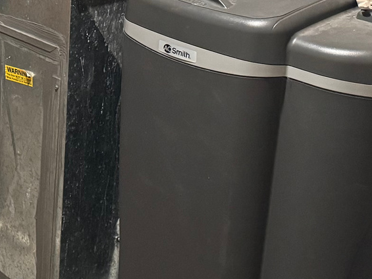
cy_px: -101
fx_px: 935
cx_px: -277
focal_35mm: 87
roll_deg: -0.9
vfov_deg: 16.0
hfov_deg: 18.3
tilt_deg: -10.0
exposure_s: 1/60
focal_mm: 6.76
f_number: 1.78
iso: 800
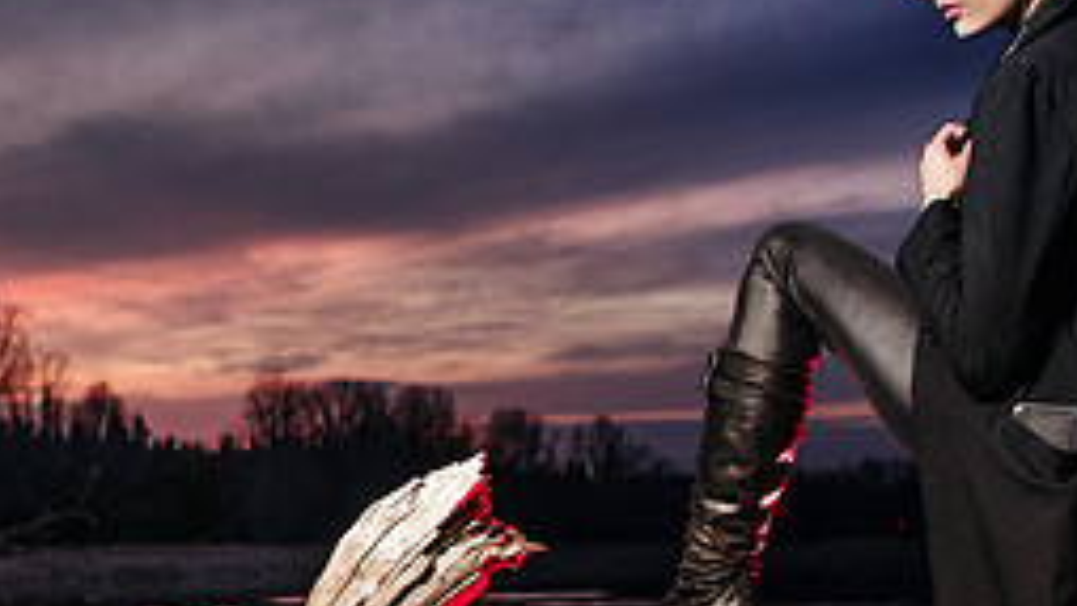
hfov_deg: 36.0
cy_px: 455
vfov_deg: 20.6
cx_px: 467
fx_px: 1657
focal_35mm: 58
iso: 160
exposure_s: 1/60
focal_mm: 24
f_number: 3.2
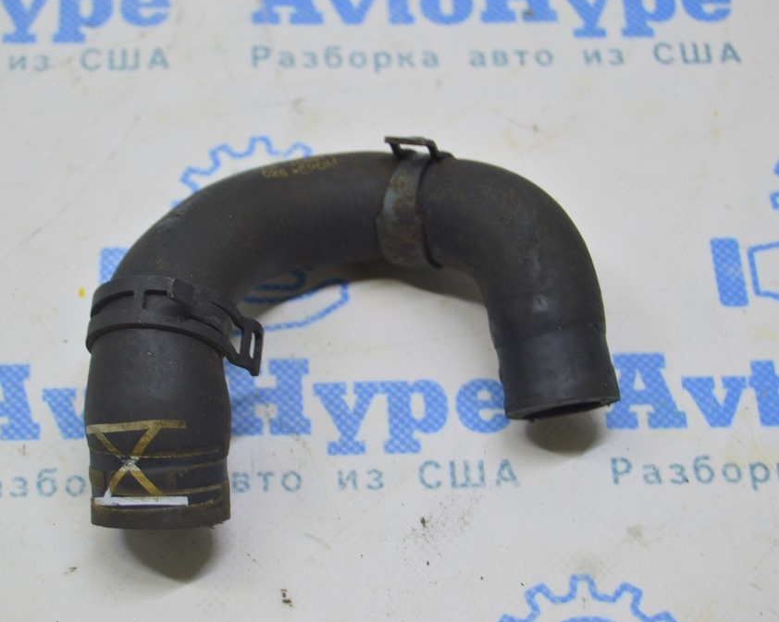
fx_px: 2051
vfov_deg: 17.3
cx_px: 340
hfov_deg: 21.5
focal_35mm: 89
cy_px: 312
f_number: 5.6
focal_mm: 52
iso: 400
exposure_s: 1/20
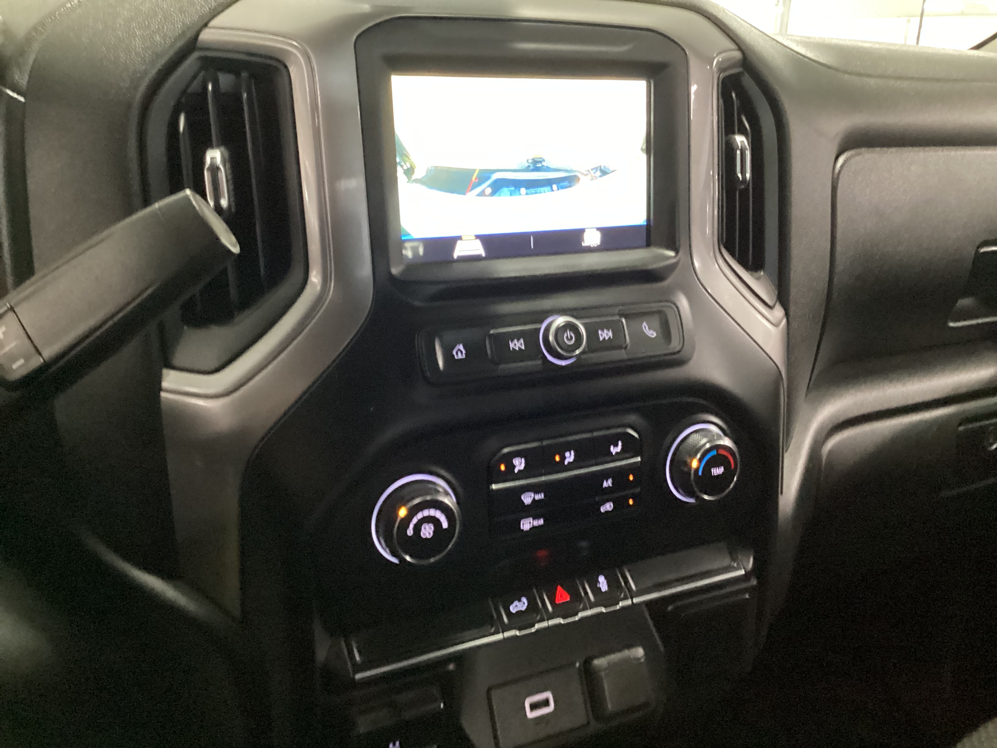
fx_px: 893
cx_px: 498
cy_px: 374
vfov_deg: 45.4
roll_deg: -2.7
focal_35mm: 31
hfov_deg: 58.4
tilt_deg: -21.8
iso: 640
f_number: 2.4
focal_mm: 3.3
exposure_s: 1/20
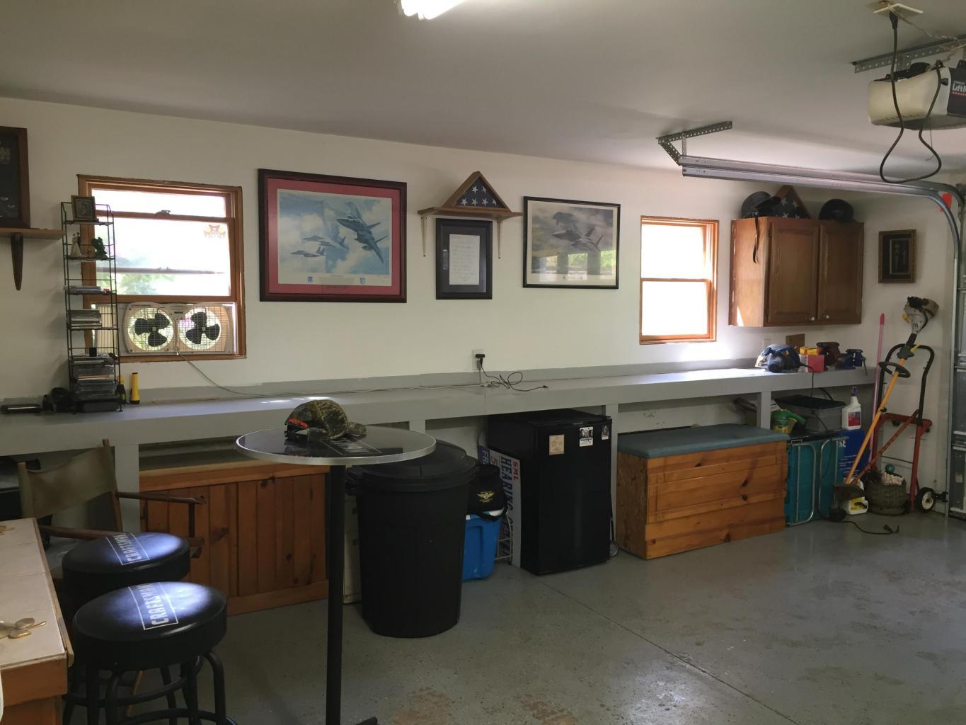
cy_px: 362
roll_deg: -0.8
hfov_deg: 61.7
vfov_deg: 48.2
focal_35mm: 29
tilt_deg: -5.1
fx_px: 809
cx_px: 483
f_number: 2.2
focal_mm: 4.15
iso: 64
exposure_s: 1/30
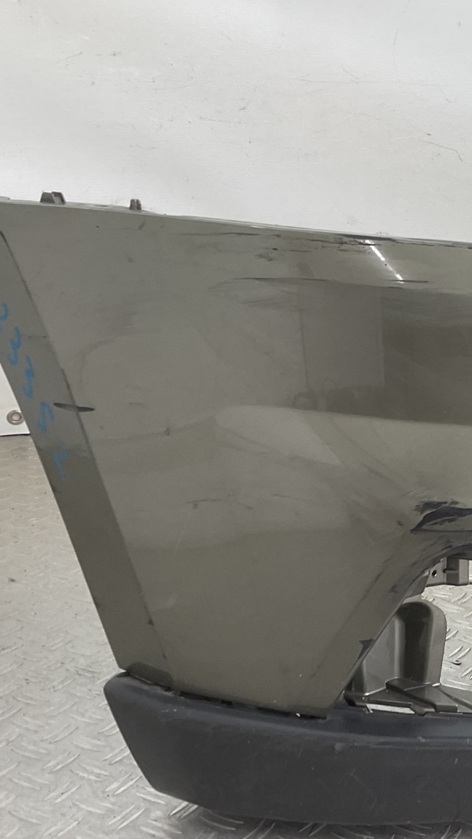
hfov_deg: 20.4
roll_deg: -6.2
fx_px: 1224
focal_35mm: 55
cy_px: 516
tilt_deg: -20.3
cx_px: 564
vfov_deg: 37.7
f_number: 1.8
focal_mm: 3
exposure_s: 1/100
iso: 20
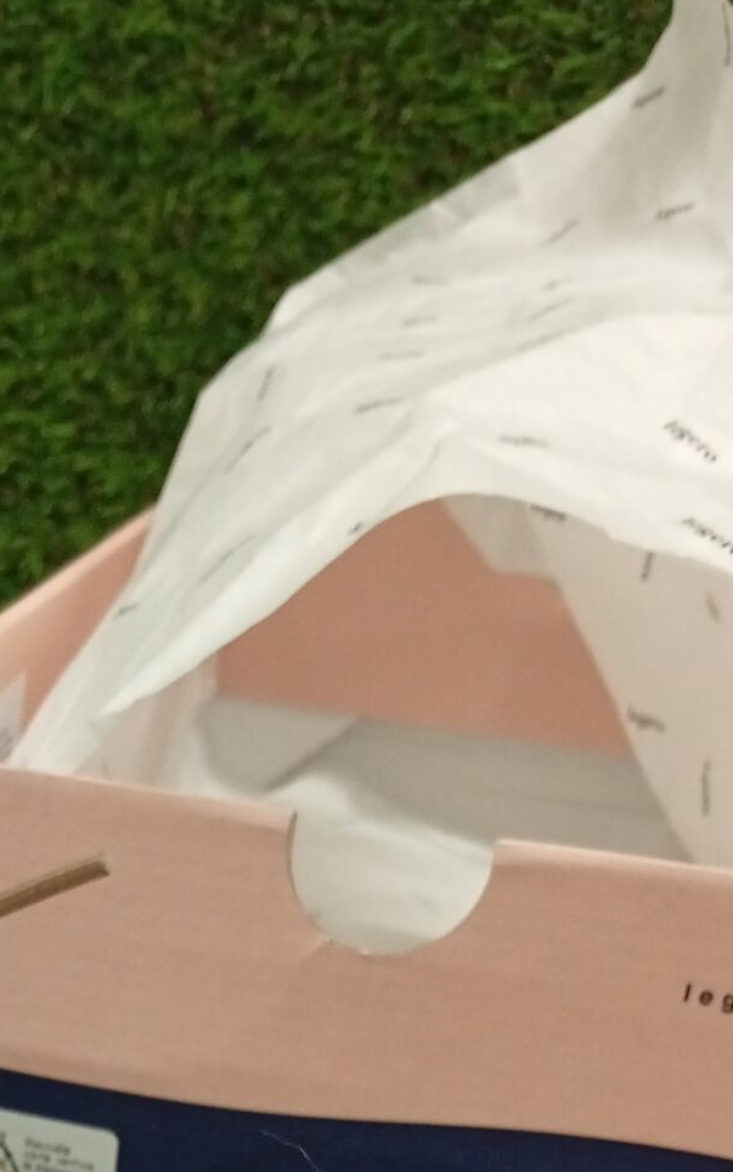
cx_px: -174
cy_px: 1484
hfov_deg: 16.4
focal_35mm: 76
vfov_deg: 24.1
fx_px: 2430
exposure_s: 1/20
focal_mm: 3.98
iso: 1182
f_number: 1.8
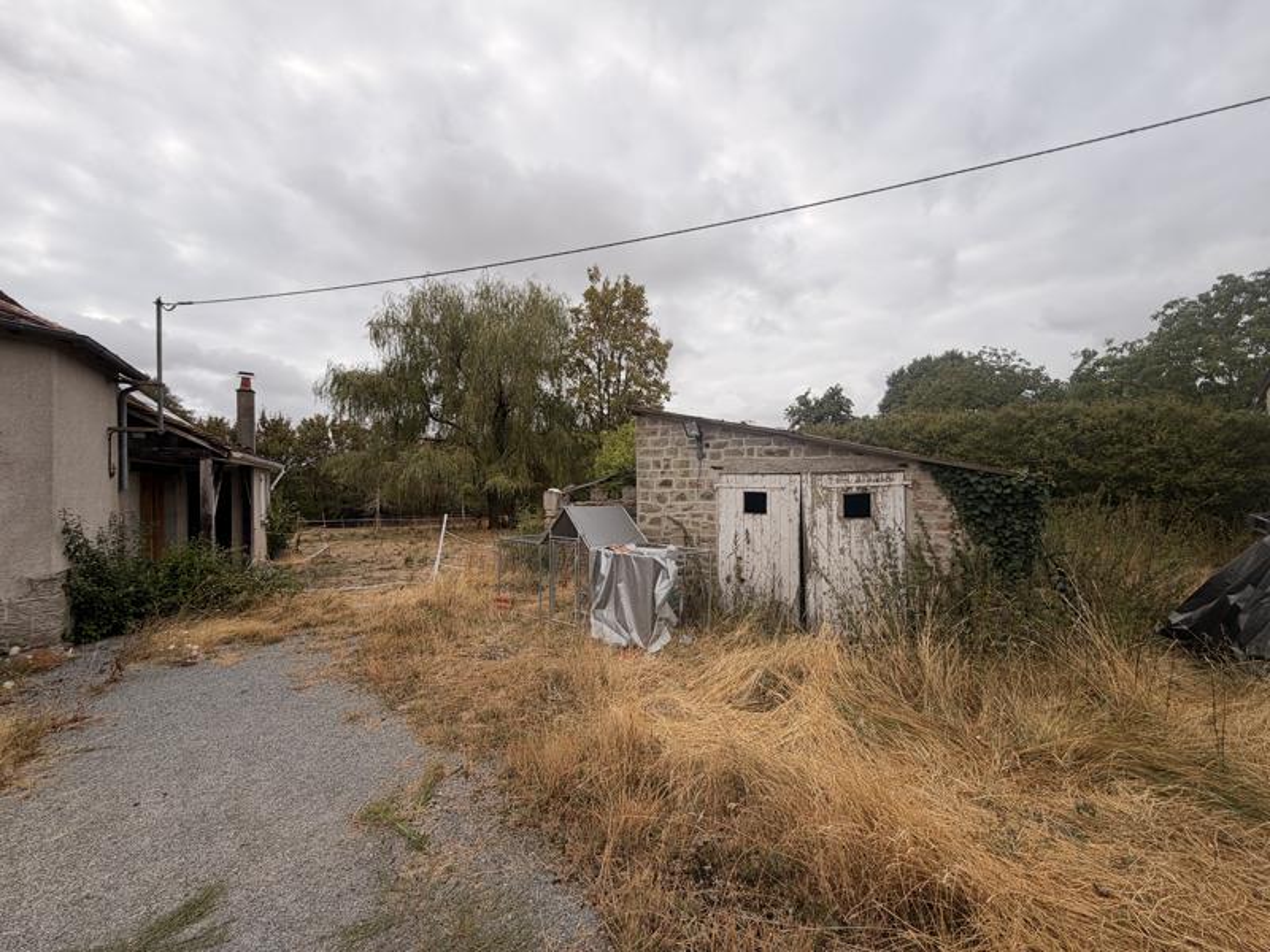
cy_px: 476
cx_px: 635
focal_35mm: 14
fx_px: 514
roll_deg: +1.4
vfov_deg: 85.7
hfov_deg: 102.1
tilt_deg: +1.0
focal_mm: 2.22
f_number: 2.2
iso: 20
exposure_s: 1/876
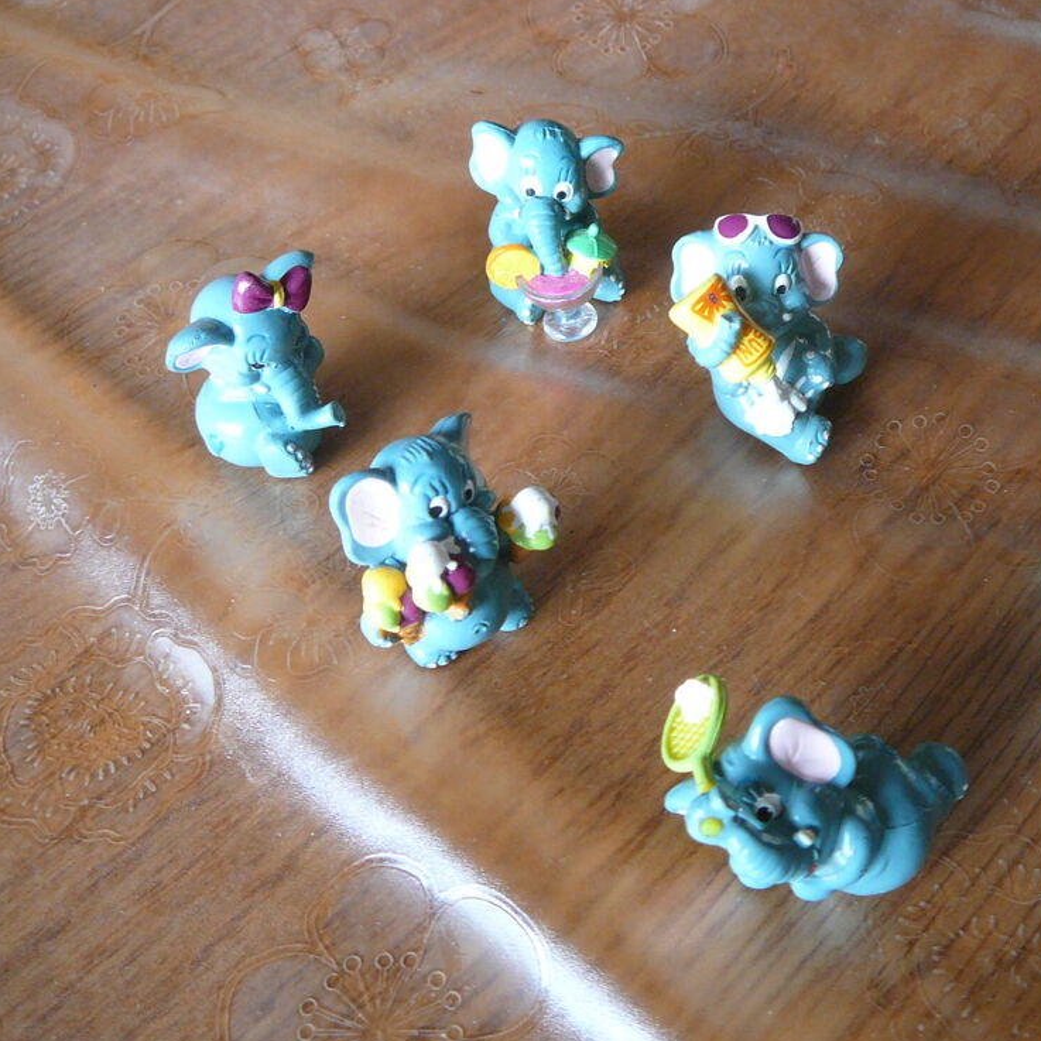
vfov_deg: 40.0
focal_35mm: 42
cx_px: 660
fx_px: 1429
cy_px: 517
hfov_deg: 39.7
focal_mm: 5.2
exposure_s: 1/20
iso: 200
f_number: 2.8
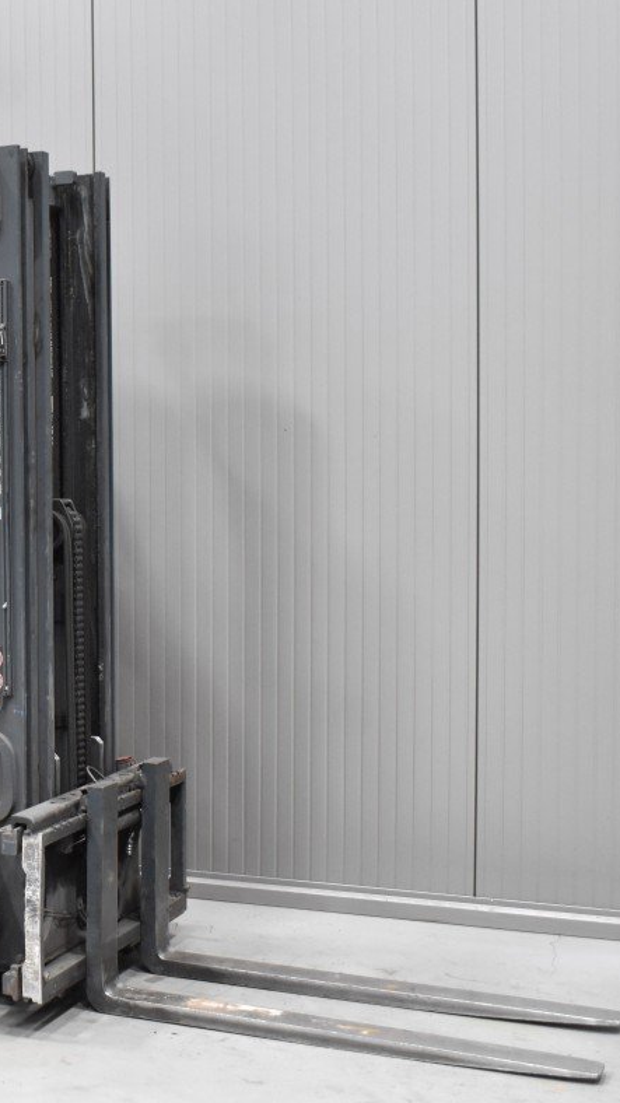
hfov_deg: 19.0
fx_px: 1748
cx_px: -132
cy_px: 554
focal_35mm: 60
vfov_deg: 35.0
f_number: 5
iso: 1600
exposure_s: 1/25
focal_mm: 25
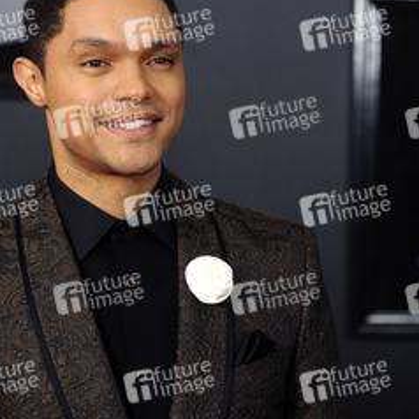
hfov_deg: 8.1
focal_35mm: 217
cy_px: 162
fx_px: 2972
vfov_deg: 8.1
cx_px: 298
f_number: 5
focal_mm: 135
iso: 1600
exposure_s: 1/500
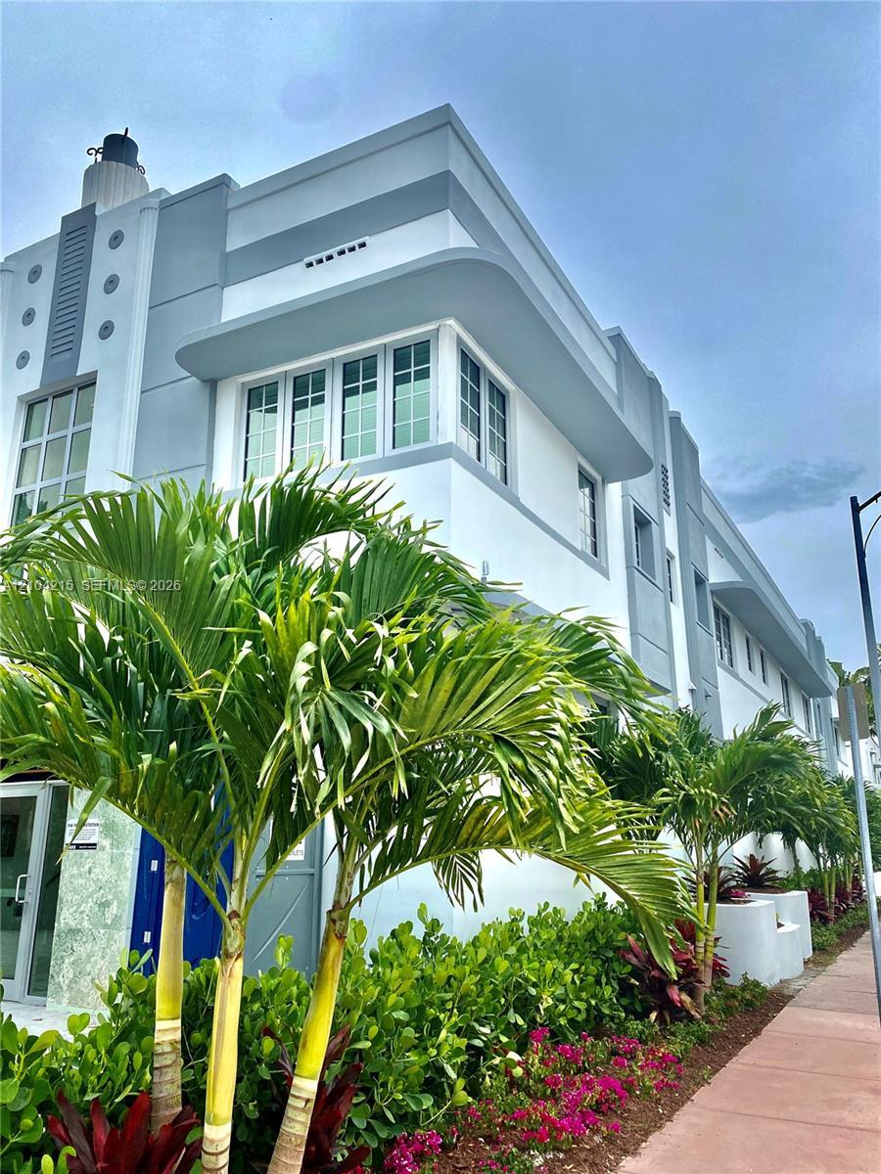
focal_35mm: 26
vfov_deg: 67.3
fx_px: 882
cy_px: 587
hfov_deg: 53.1
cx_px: 440
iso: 32
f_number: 1.8
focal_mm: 4.25
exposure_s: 1/3125
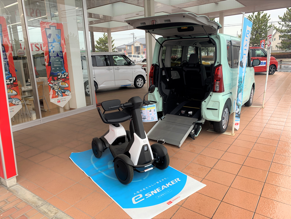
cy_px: 110
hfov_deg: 67.3
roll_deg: +2.9
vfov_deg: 53.1
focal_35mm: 26
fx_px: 219
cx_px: 146
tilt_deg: -14.7
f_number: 1.8
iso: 25
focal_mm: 4.25
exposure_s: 1/134
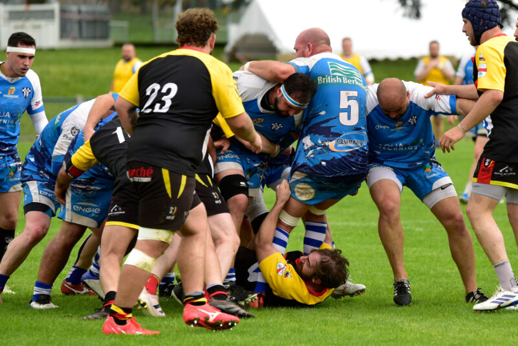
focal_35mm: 200
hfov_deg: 10.3
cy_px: 173
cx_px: 259
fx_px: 2879
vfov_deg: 6.9
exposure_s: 1/1600
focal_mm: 200
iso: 400
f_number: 4
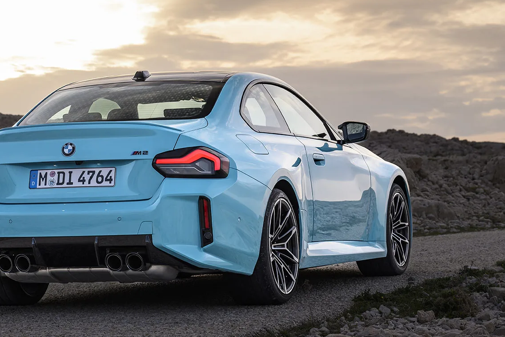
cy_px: 192
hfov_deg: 16.7
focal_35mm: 122
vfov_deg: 11.2
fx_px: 1711
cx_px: 138
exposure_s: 1/60
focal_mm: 69
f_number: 6.3
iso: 80
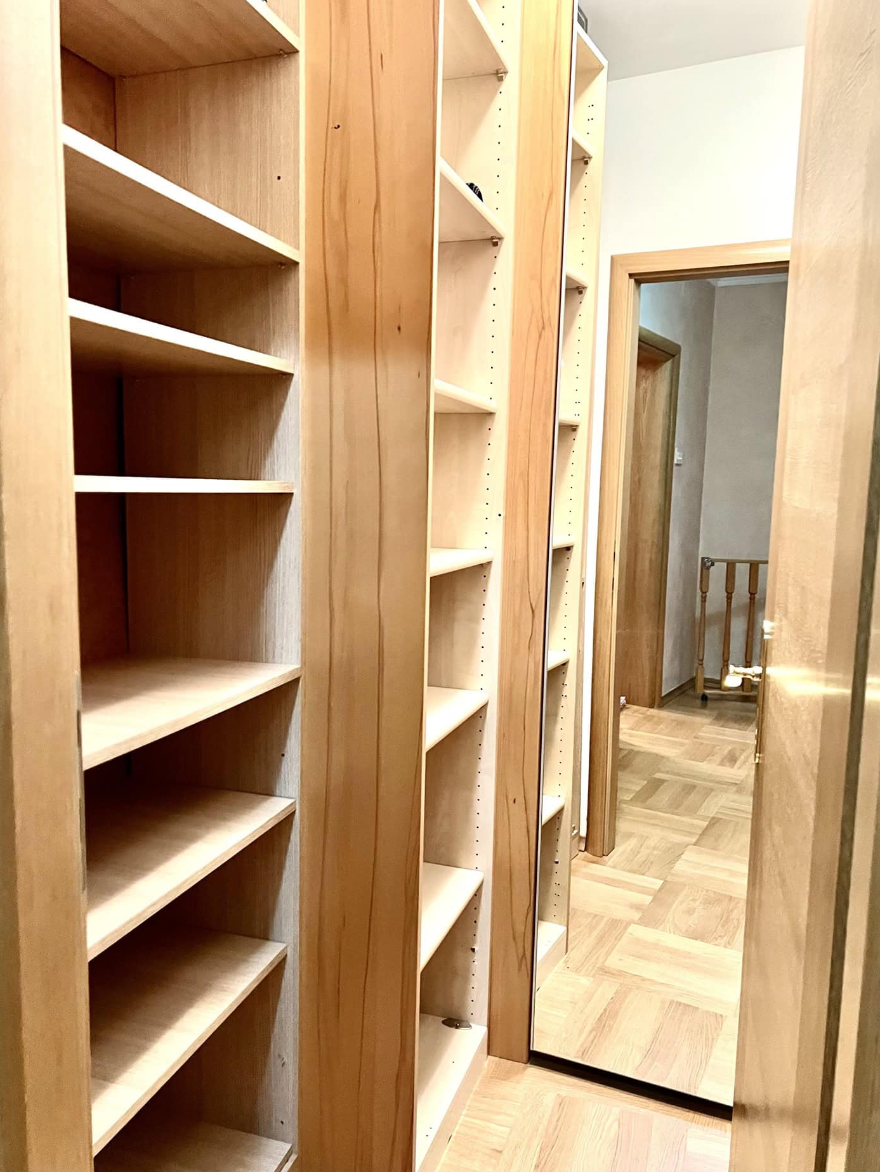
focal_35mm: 27
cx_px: 440
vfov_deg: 65.3
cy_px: 582
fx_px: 915
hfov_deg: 51.4
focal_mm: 5.7
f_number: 1.5
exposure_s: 1/50
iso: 400
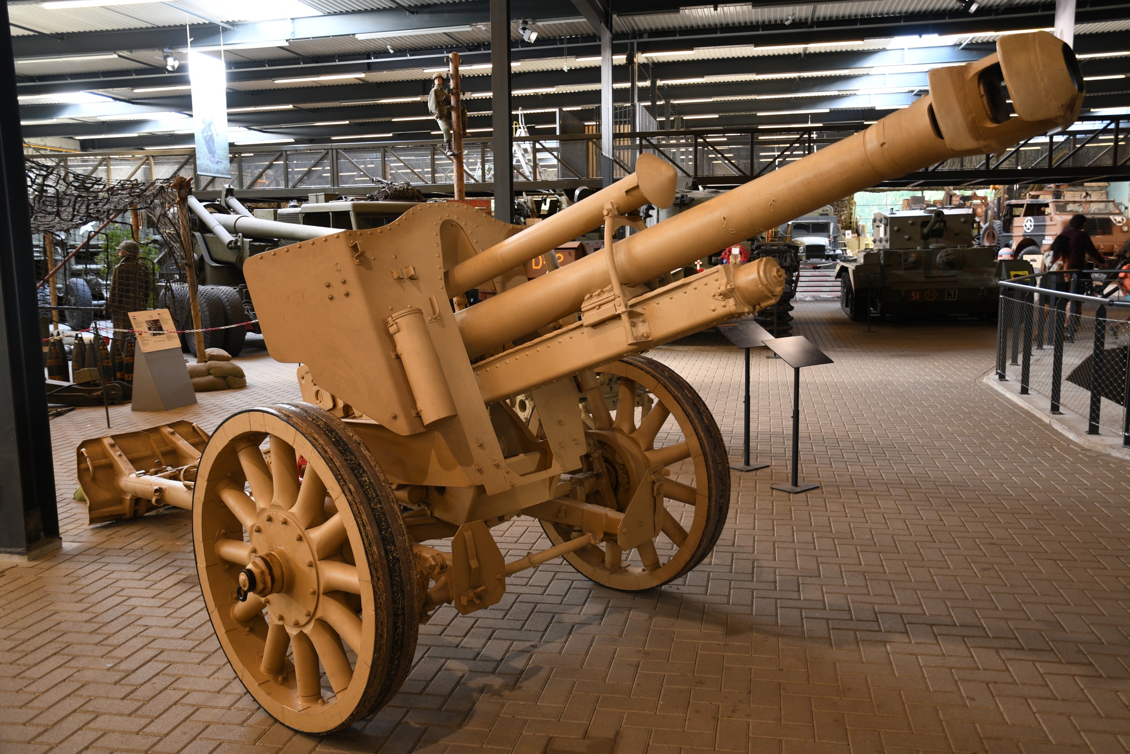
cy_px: 377
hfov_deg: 61.9
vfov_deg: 43.6
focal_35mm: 30
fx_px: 942
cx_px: 565
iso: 500
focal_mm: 20
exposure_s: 1/40
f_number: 3.2
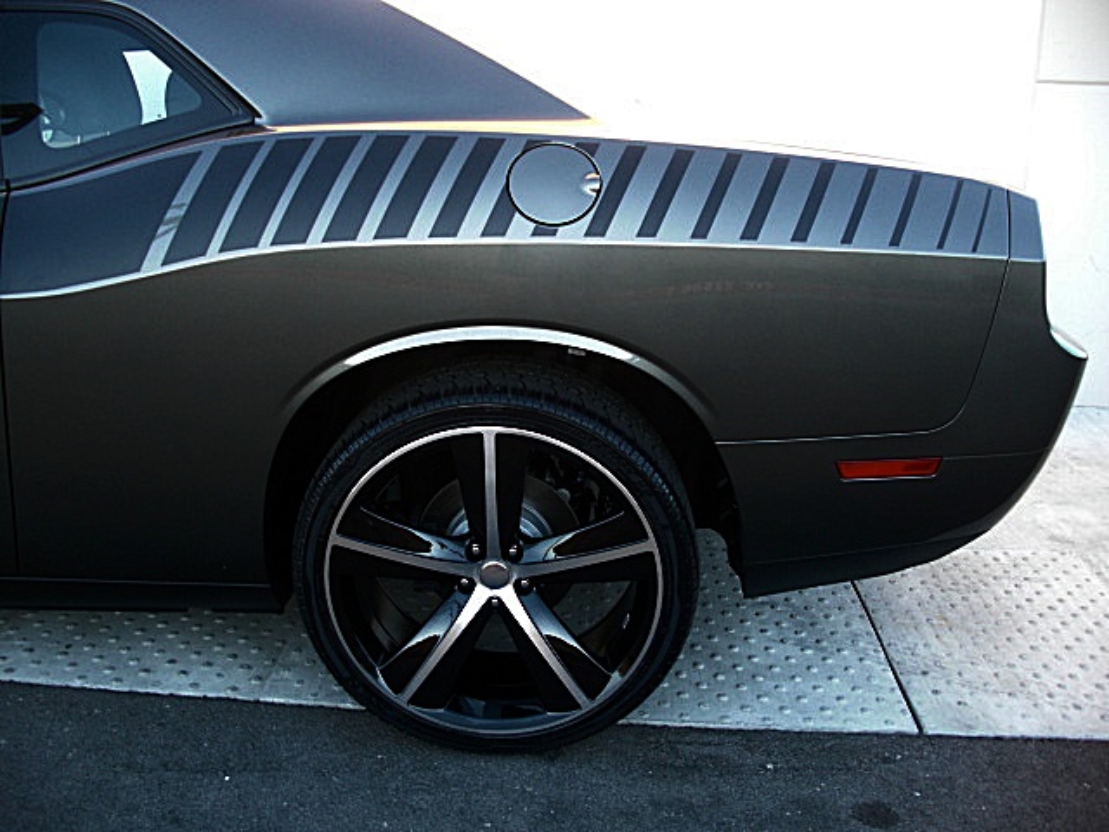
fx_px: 1153
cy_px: 416
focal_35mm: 36
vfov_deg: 39.7
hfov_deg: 51.4
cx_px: 554
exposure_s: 1/80
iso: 200
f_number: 2.8
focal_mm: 6.3
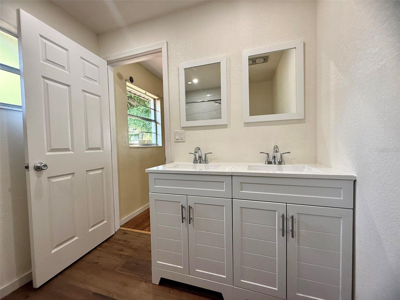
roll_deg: +1.0
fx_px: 162
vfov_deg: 85.7
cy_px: 150
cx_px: 200
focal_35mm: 14
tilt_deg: -1.4
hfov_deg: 102.1
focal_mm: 2.22
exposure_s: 1/120
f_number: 2.2
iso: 160
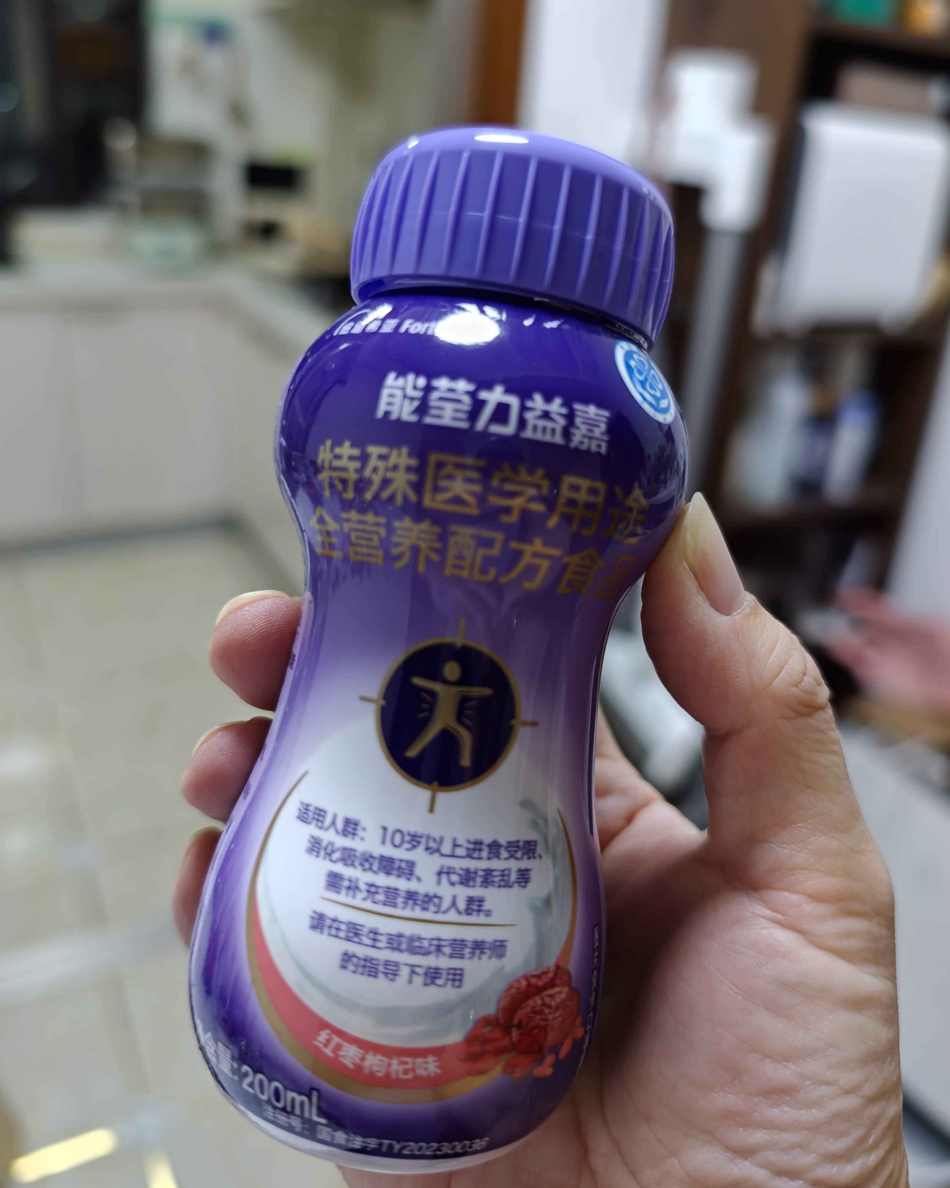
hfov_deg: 56.8
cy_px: 557
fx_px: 879
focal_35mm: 25
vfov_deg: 68.0
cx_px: 483
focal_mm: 7.73
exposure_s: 1/100
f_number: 3.5
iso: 640
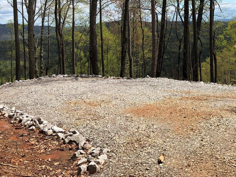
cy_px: 37
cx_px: 190
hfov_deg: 37.5
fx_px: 334
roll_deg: +1.6
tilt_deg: -2.7
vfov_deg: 29.1
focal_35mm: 49
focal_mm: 3.99
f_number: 1.8
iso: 20
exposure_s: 1/2288
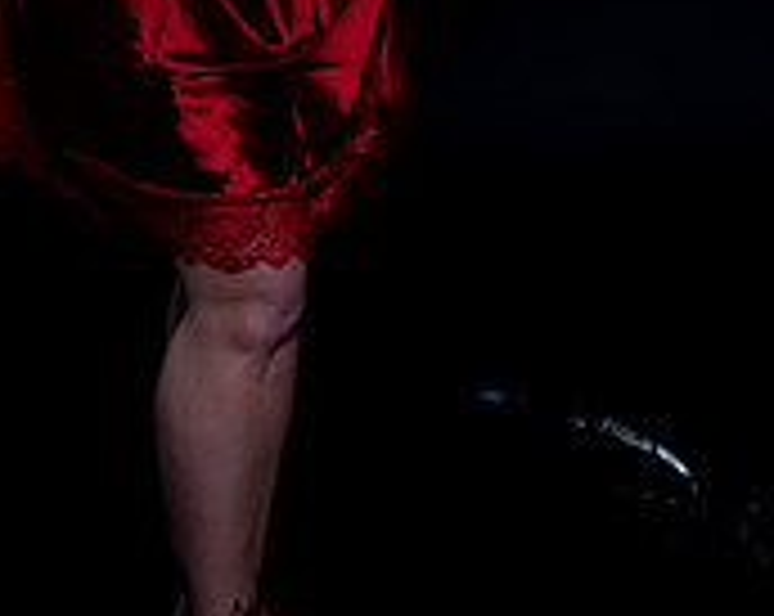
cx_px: 342
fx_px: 1967
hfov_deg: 22.3
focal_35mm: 86
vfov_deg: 16.3
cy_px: -301
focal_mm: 35
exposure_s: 1/160
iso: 100
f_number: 10
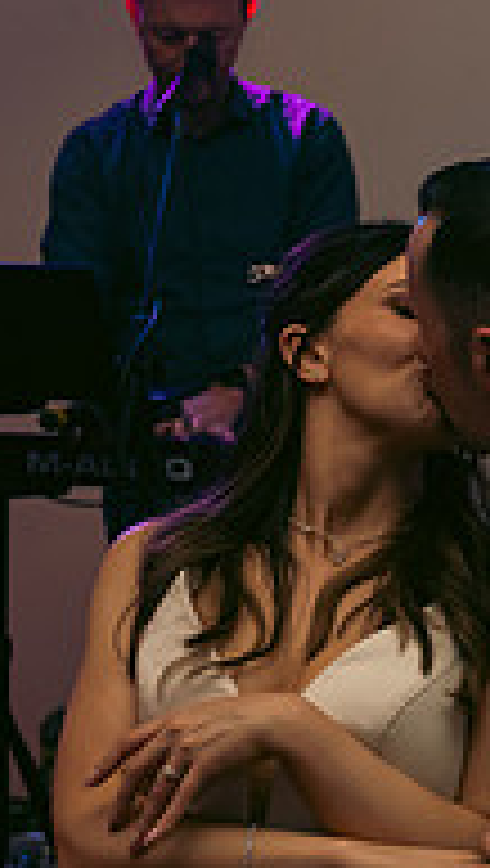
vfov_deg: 14.2
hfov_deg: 8.0
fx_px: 3477
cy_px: 650
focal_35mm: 151
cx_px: 535
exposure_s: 1/160
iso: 800
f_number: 3.5
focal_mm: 48
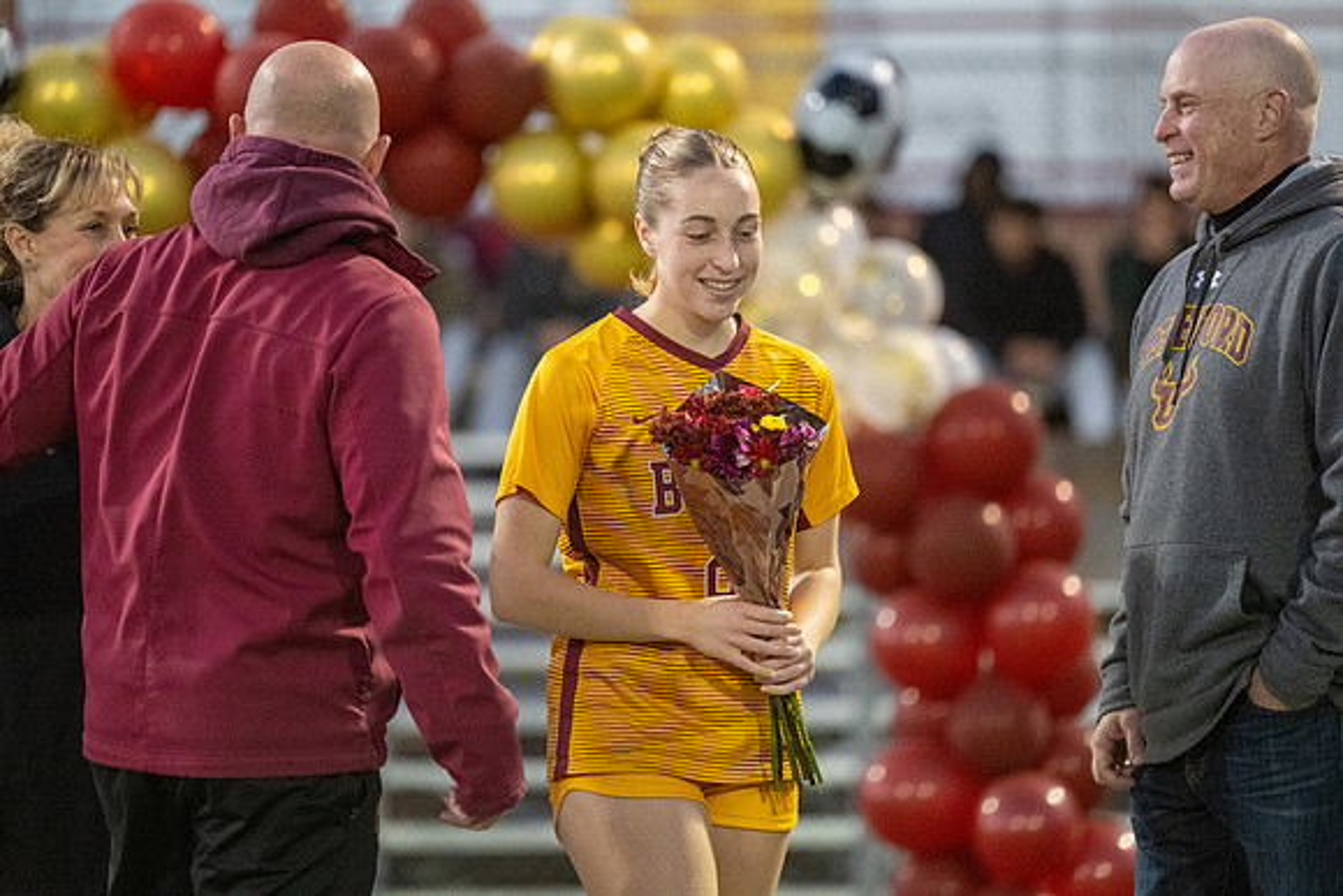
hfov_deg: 9.4
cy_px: 394
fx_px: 8161
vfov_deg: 6.3
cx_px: 672
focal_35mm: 219
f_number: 2.8
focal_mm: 195
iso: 8000
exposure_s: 1/500
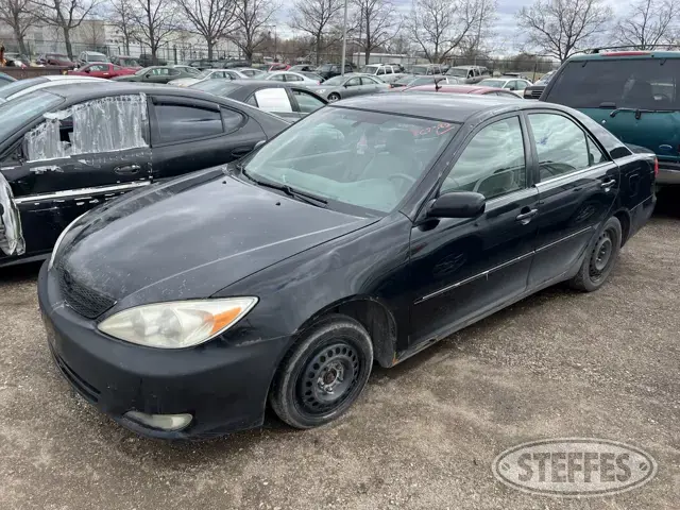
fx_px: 511
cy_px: 255
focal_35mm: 26
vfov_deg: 53.1
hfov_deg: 67.3
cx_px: 340
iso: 50
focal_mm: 5.7
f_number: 1.5
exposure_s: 1/1449
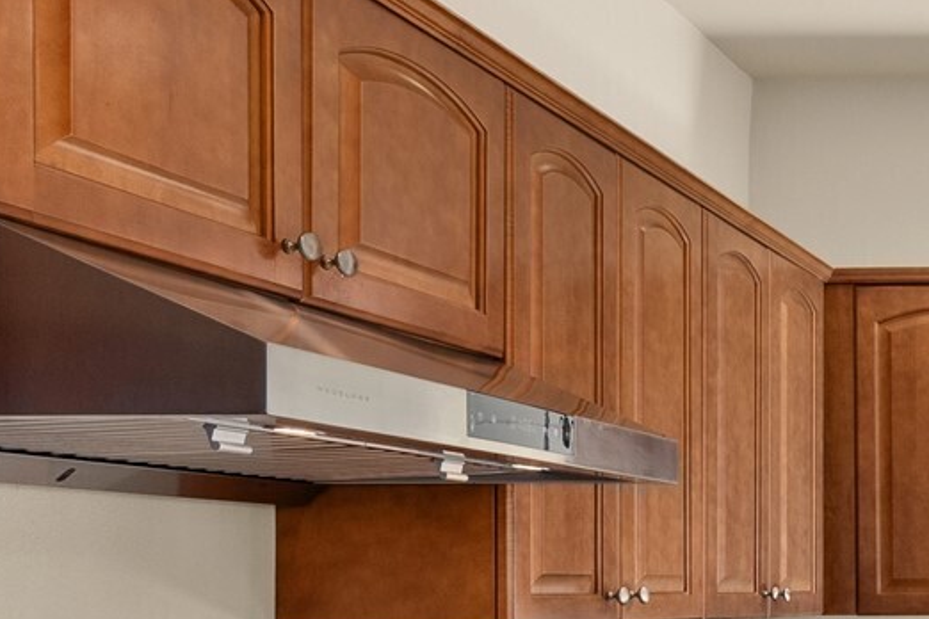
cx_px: 1300
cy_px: 591
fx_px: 1342
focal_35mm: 52
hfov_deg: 28.6
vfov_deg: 25.0
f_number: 9
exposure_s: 1/10
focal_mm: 16
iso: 500
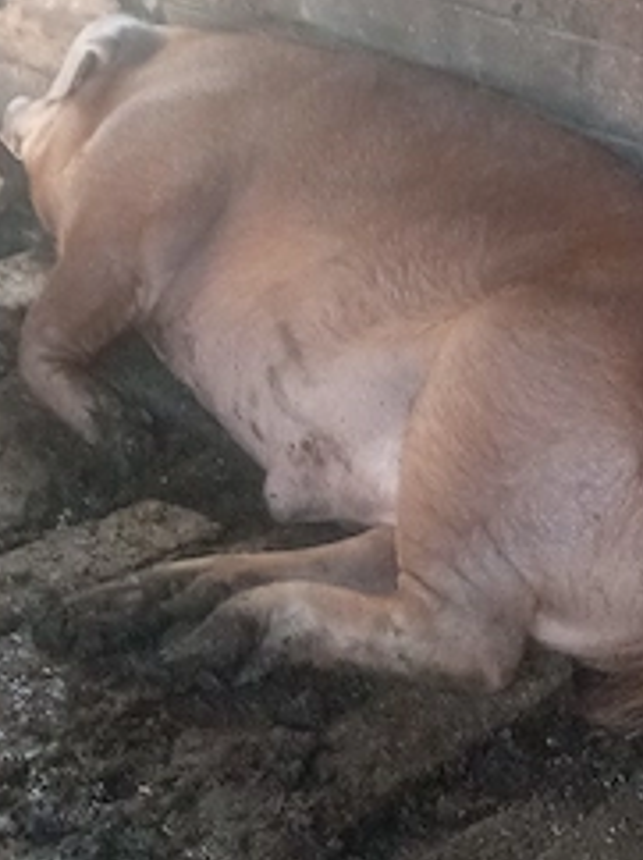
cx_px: 508
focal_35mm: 78
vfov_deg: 24.6
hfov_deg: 18.7
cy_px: 158
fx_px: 1935
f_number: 1.8
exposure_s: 1/25
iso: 562
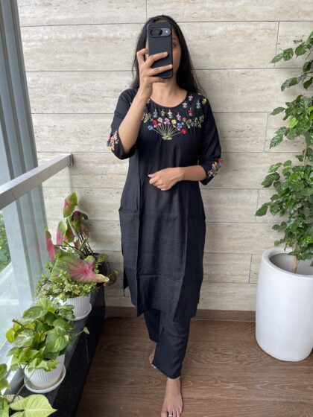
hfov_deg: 54.9
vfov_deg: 69.4
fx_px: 301
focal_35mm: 25
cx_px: 156
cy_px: 208
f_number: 1.6
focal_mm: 5.1
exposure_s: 1/148
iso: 32
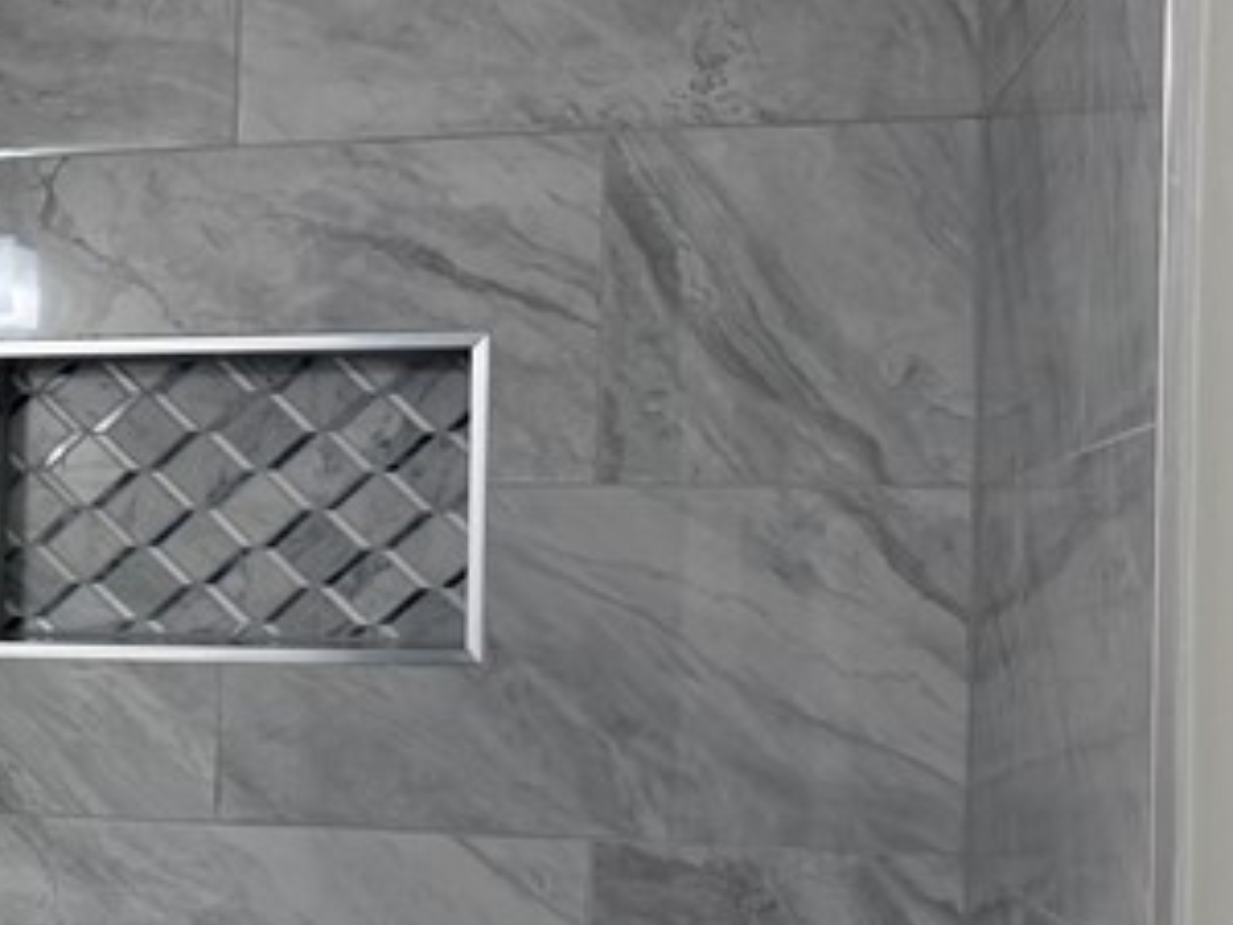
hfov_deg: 20.1
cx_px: -686
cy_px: 650
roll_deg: -1.2
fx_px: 2921
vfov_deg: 17.9
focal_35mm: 82
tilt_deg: +1.3
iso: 125
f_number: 1.78
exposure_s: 1/120
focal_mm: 6.76
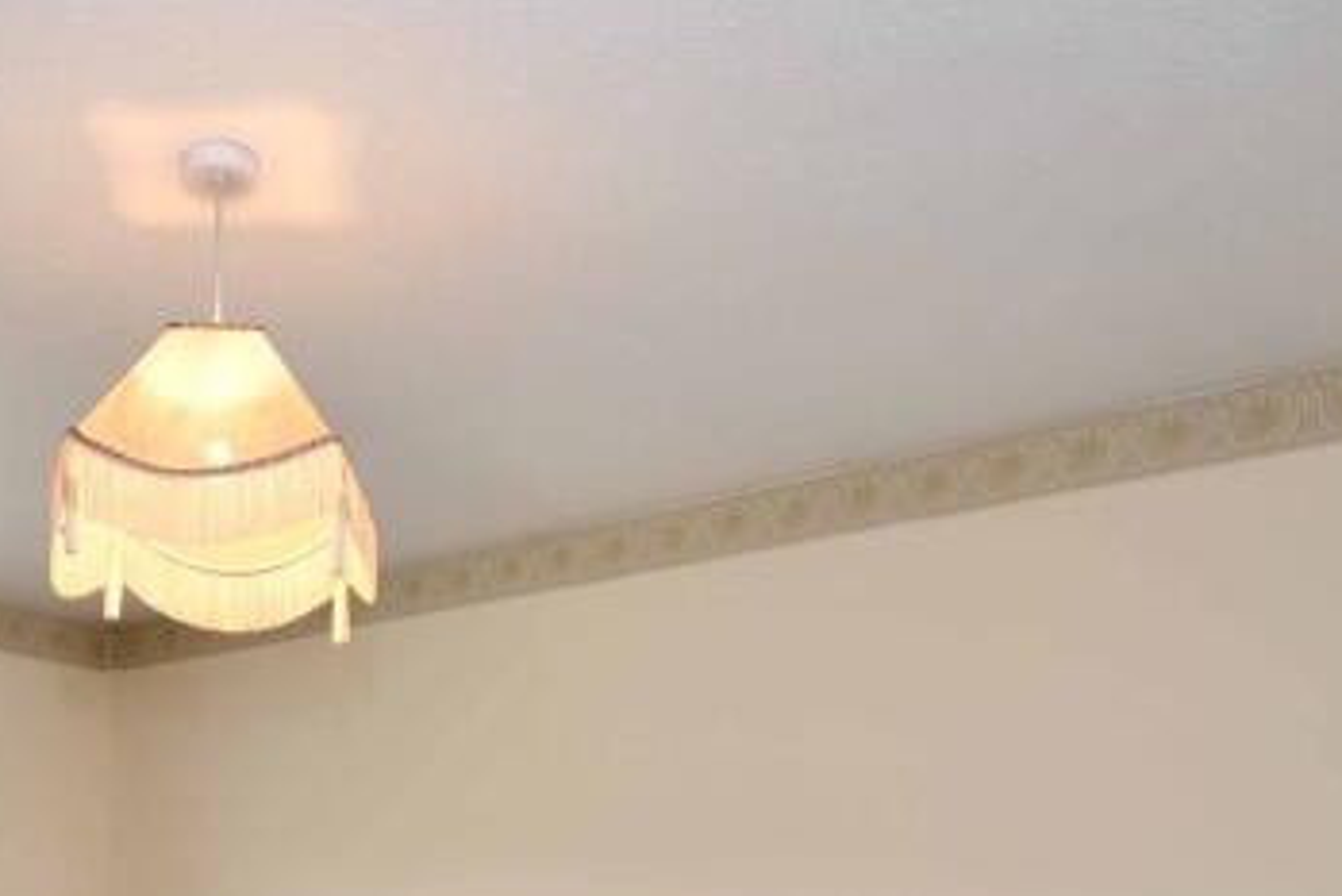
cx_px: 342
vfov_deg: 27.4
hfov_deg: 43.1
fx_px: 1641
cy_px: 1033
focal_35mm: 44
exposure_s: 1/60
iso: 200
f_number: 4
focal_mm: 10
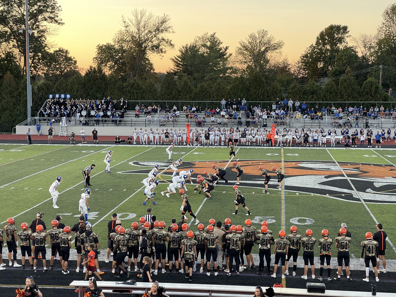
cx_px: 198
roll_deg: +0.3
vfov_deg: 22.9
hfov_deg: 30.3
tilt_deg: -5.4
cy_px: 148
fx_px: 732
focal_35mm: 64
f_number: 2.2
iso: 100
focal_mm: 7.5
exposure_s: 1/99
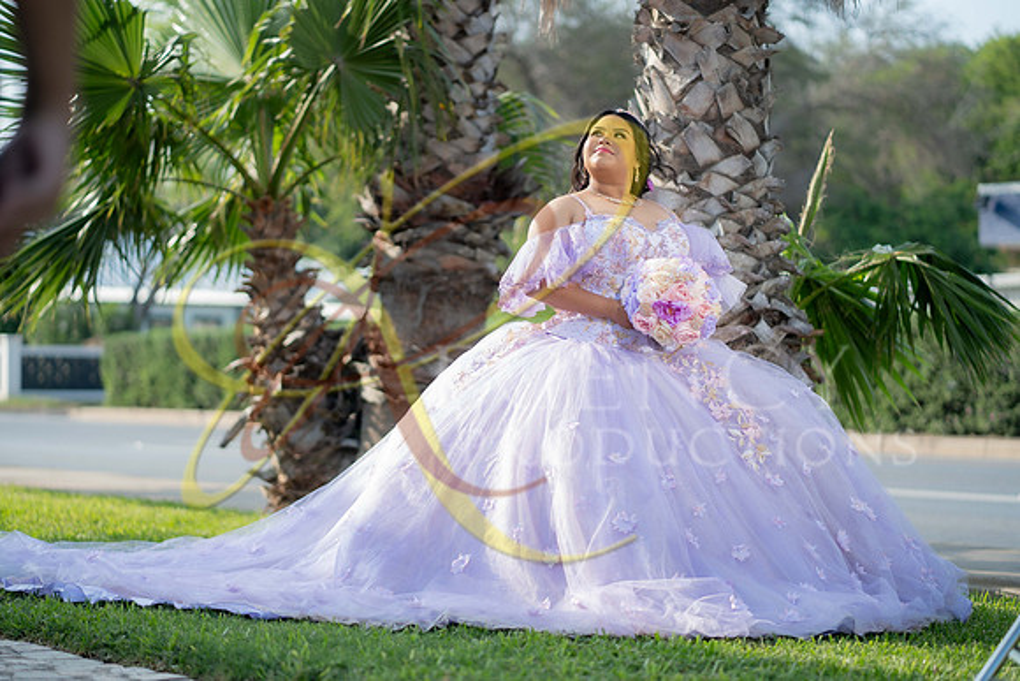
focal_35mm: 85
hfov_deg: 23.9
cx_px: 510
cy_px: 340
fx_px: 2409
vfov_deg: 16.1
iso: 125
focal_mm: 85
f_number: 1.8
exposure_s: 1/1600
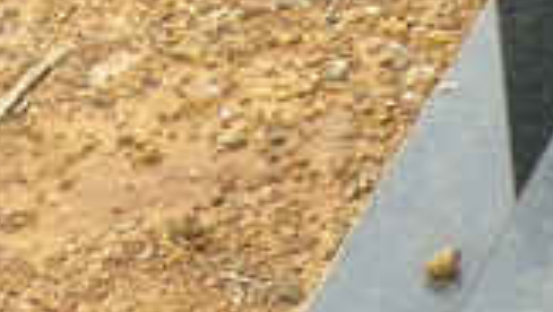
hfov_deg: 4.9
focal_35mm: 416
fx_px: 6105
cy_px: -1034
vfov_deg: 2.8
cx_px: 1737
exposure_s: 1/200
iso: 64
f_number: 3.5
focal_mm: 9.2
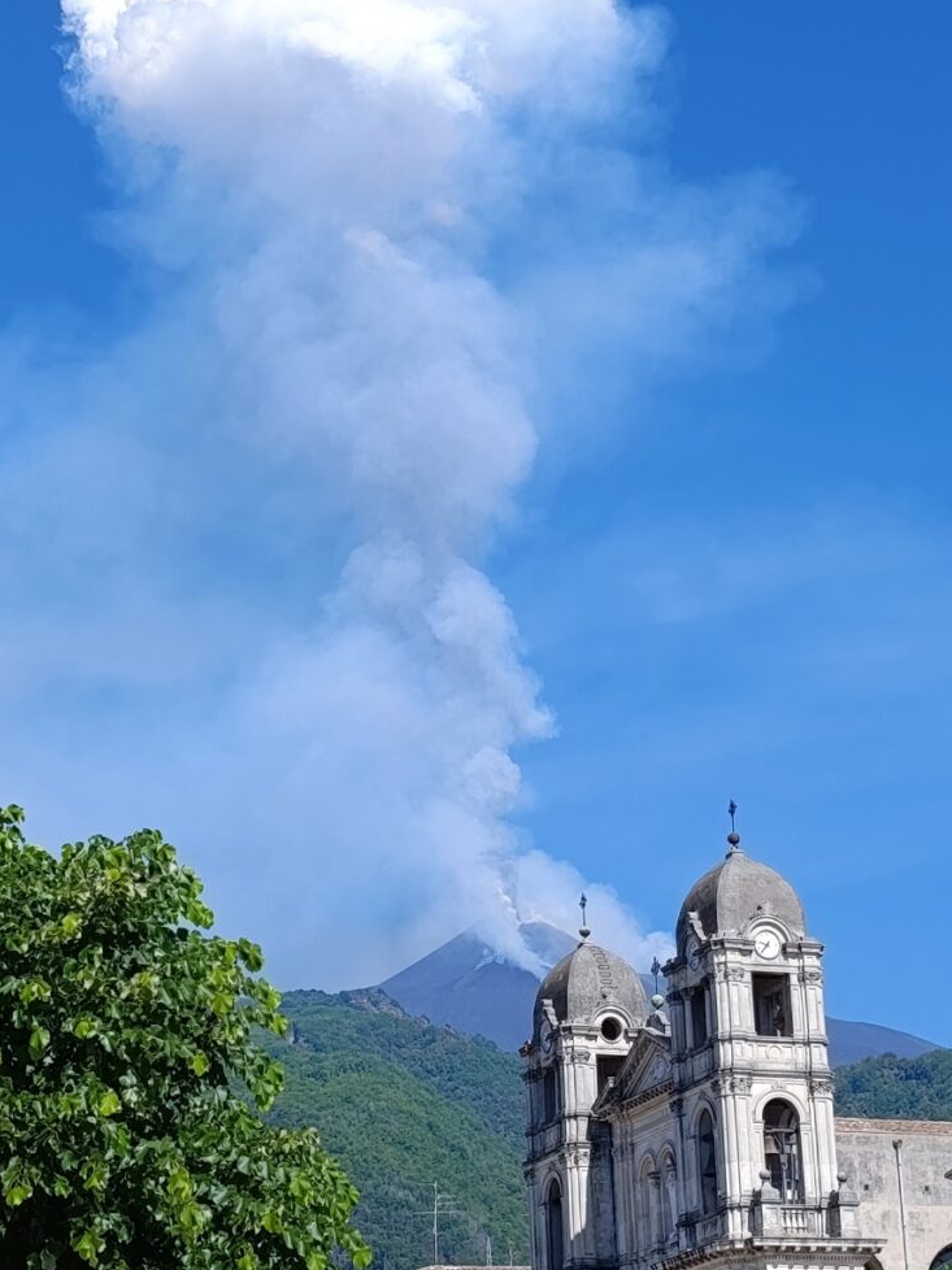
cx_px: 475
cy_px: 617
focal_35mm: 86
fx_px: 3155
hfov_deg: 17.2
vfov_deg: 22.8
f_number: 1.65
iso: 51
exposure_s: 1/775
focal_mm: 6.11
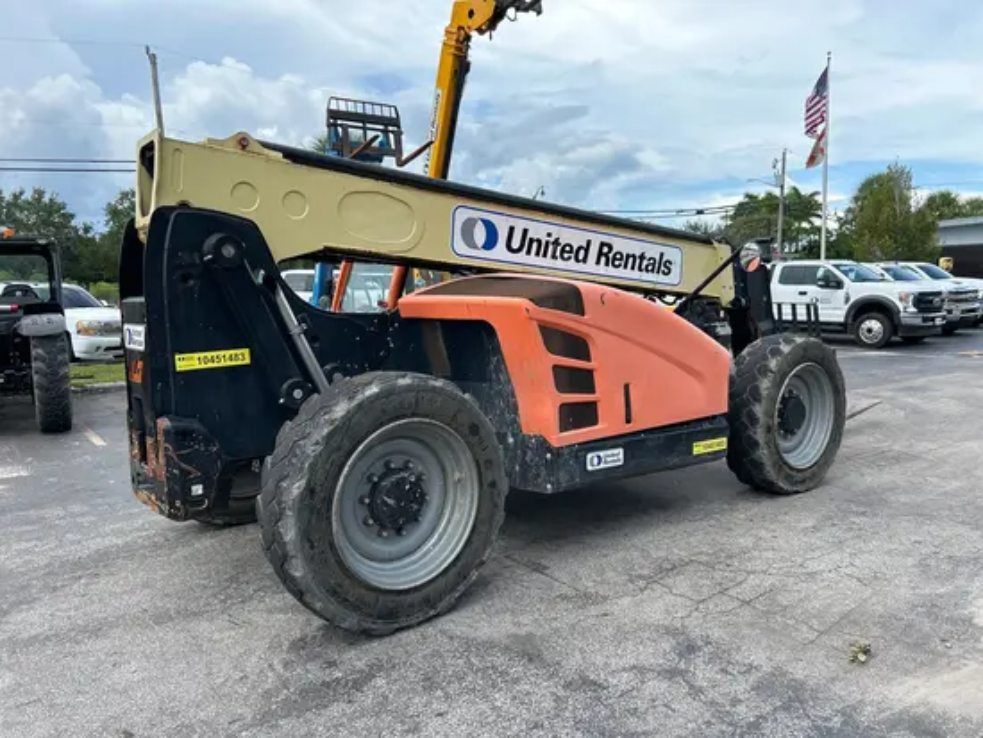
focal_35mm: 26
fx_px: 739
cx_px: 492
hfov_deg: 67.3
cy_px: 369
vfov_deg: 53.1
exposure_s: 1/1838
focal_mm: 5.7
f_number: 1.5
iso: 50
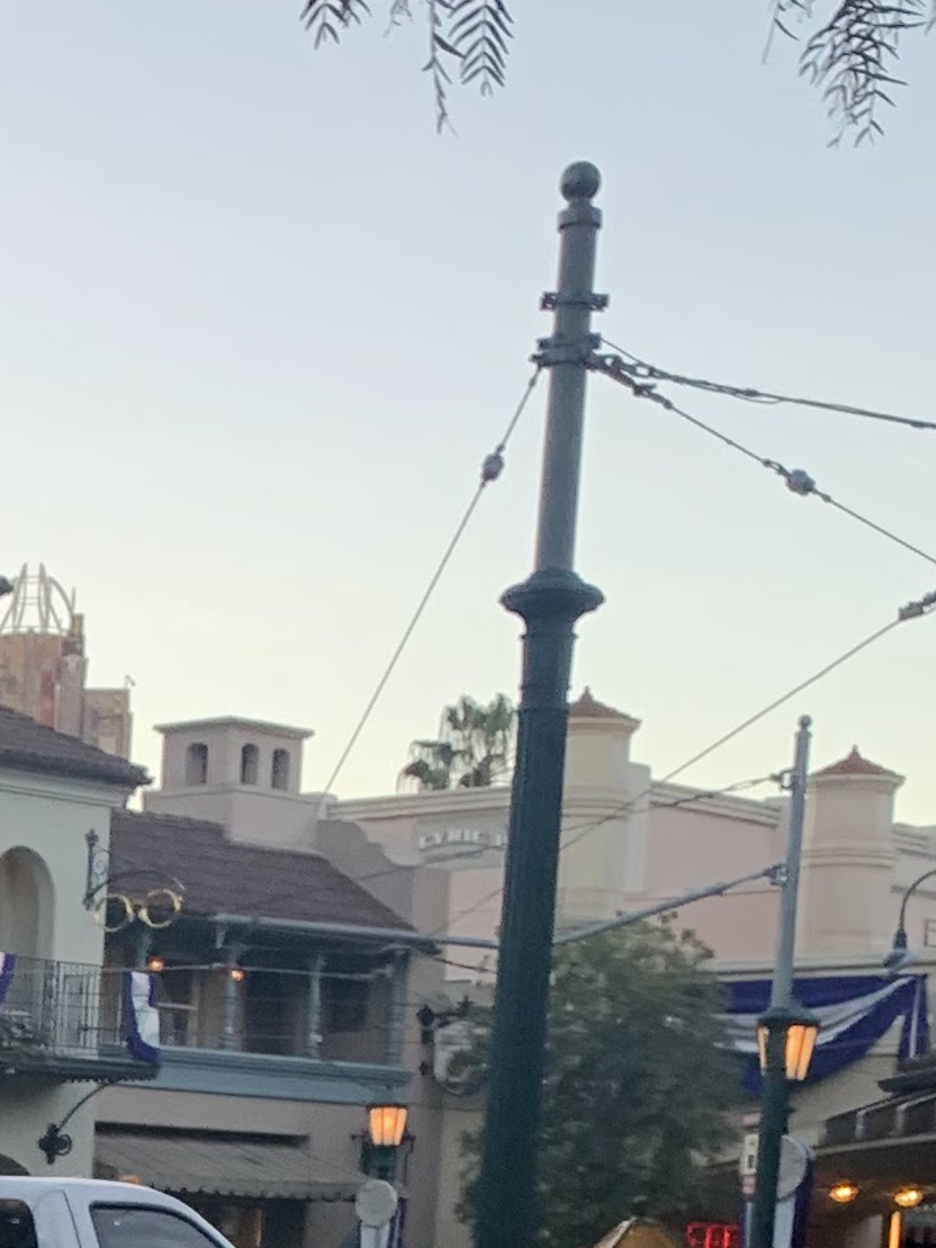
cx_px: -494
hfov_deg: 12.7
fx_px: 3965
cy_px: 1870
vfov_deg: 16.3
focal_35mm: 110
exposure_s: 1/121
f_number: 1.8
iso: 50
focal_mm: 4.25
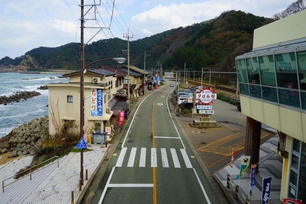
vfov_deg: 45.0
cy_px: 102
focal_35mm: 29
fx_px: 247
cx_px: 153
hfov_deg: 63.6
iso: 100
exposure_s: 1/100
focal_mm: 29
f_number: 9
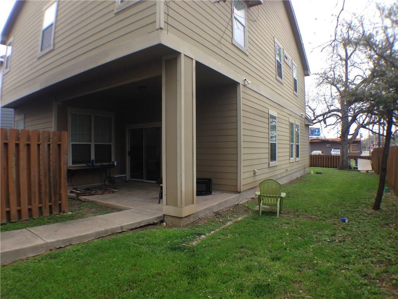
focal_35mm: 33
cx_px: 199
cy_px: 150
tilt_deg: -0.7
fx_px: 379
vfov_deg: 42.9
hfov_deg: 55.4
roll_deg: +0.6
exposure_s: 1/146
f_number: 2.4
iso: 50
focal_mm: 4.12
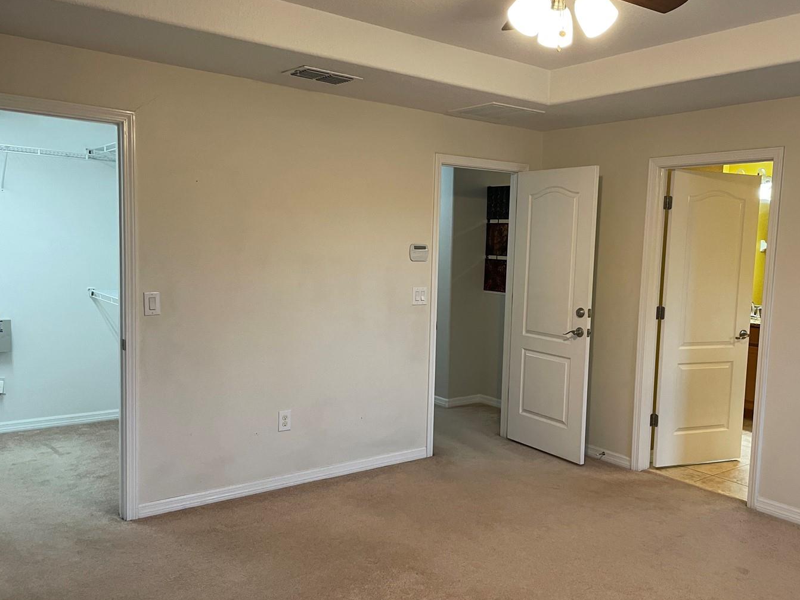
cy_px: 307
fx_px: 716
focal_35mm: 31
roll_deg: -1.7
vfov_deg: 45.4
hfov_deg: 58.2
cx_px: 444
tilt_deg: -3.9
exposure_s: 1/60
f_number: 1.6
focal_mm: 4.2
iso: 100
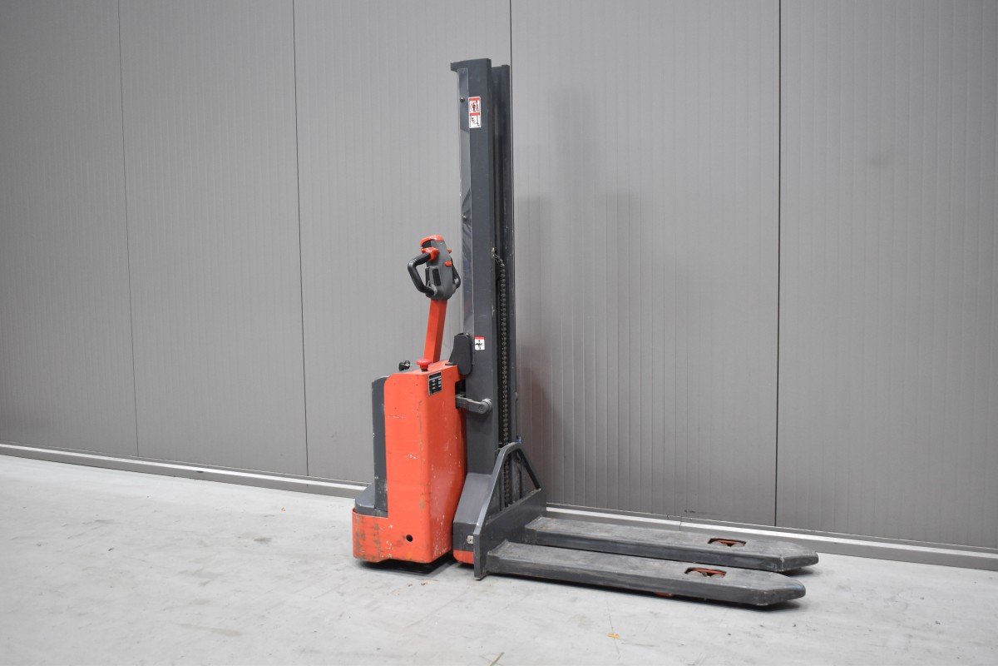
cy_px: 333
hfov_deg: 53.1
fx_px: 998
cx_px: 499
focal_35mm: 36
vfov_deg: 36.9
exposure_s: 1/60
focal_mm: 24
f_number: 4
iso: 1600
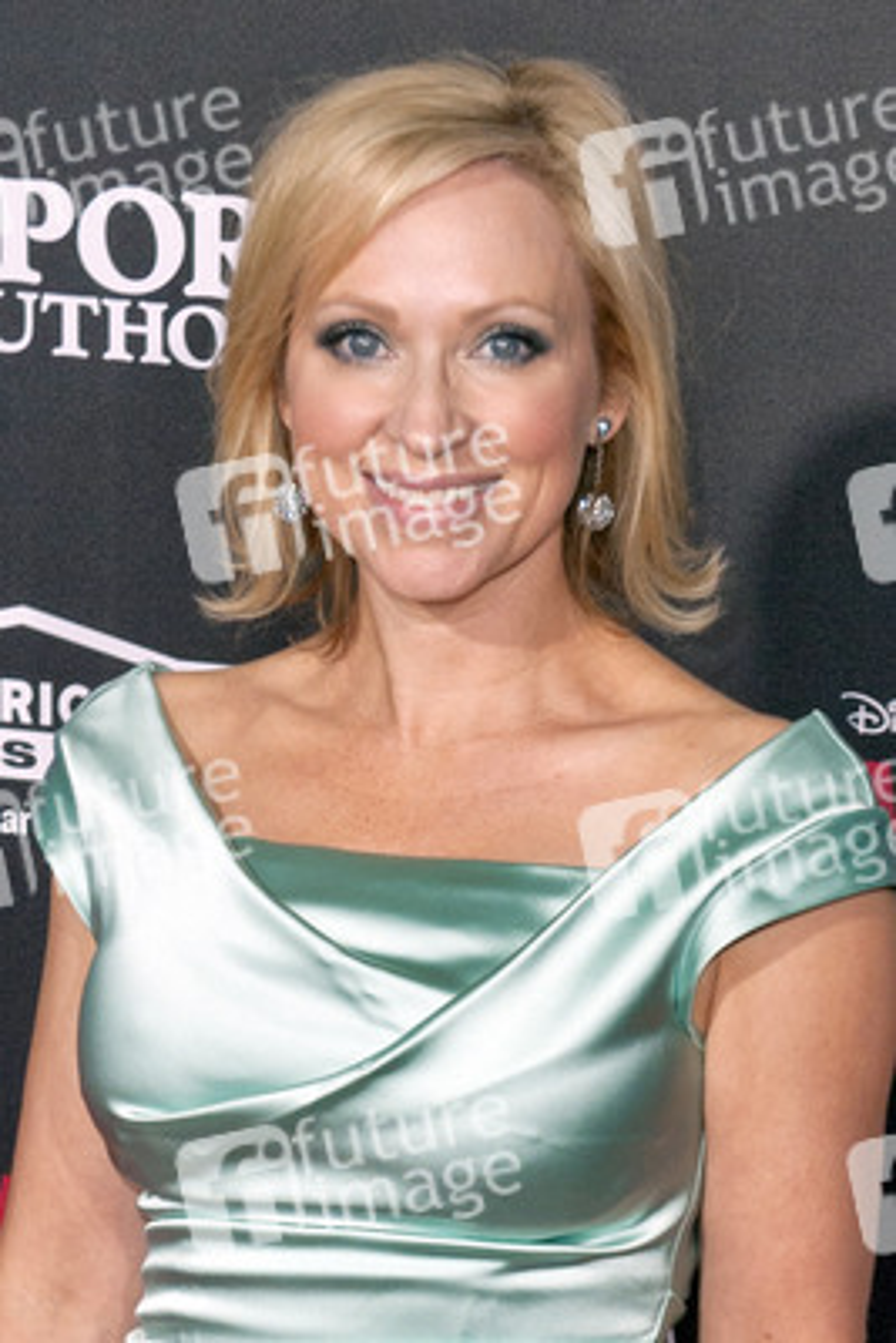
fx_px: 2163
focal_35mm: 58
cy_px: 672
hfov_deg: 23.4
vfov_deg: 34.5
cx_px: 448
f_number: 4.5
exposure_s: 1/400
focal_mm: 58
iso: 400
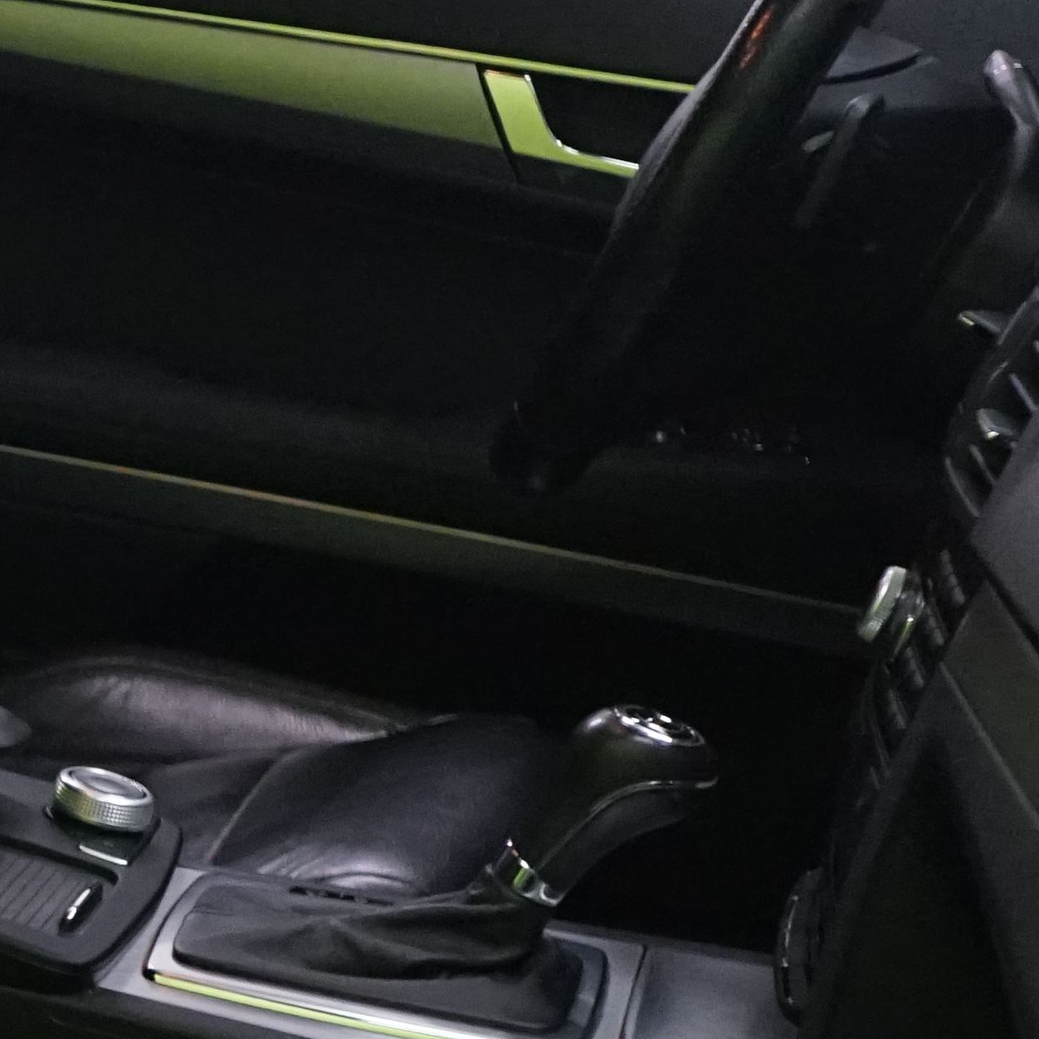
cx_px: -729
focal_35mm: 114
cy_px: 638
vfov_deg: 15.3
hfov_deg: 13.9
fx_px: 3871
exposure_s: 1/160
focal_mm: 28
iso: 4000
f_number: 3.5
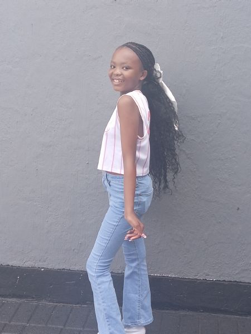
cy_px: 167
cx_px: 126
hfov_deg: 27.0
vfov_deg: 35.5
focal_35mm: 54
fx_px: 522
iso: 100
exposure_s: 1/115
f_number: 1.8
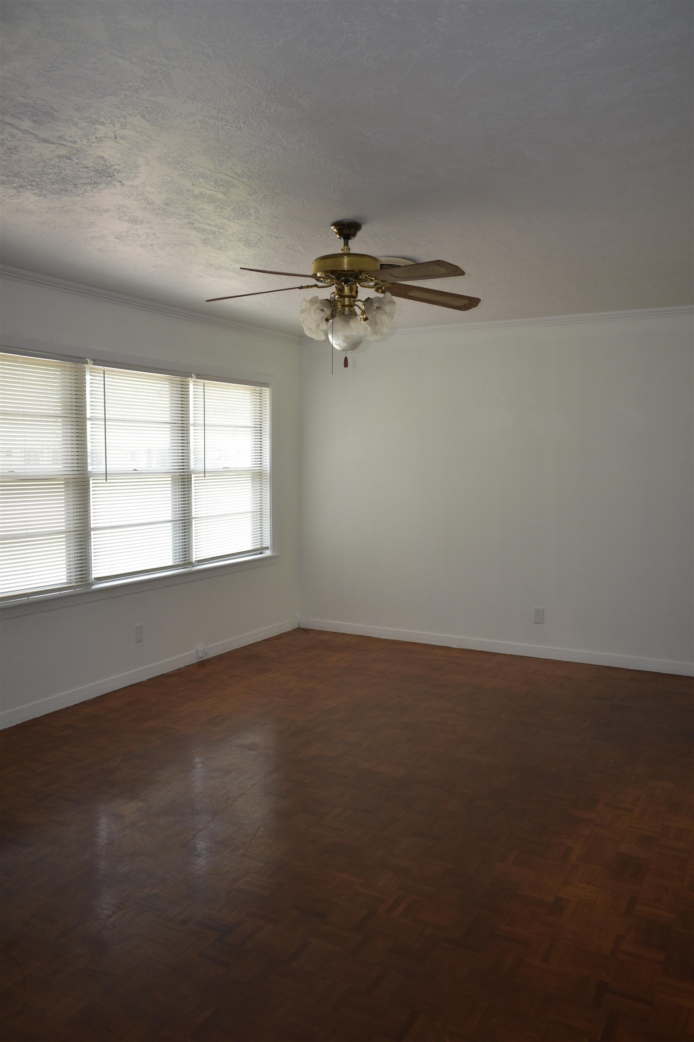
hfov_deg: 47.9
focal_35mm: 27
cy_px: 521
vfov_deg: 67.4
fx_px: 781
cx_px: 347
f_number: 3.5
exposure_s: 1/60
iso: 110
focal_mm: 18
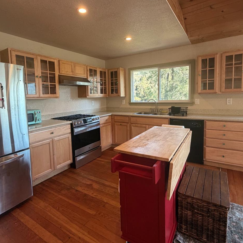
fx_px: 159
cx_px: 115
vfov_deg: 74.6
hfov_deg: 74.8
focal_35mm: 20
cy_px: 110
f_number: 2.2
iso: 200
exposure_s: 1/60
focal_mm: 2.22
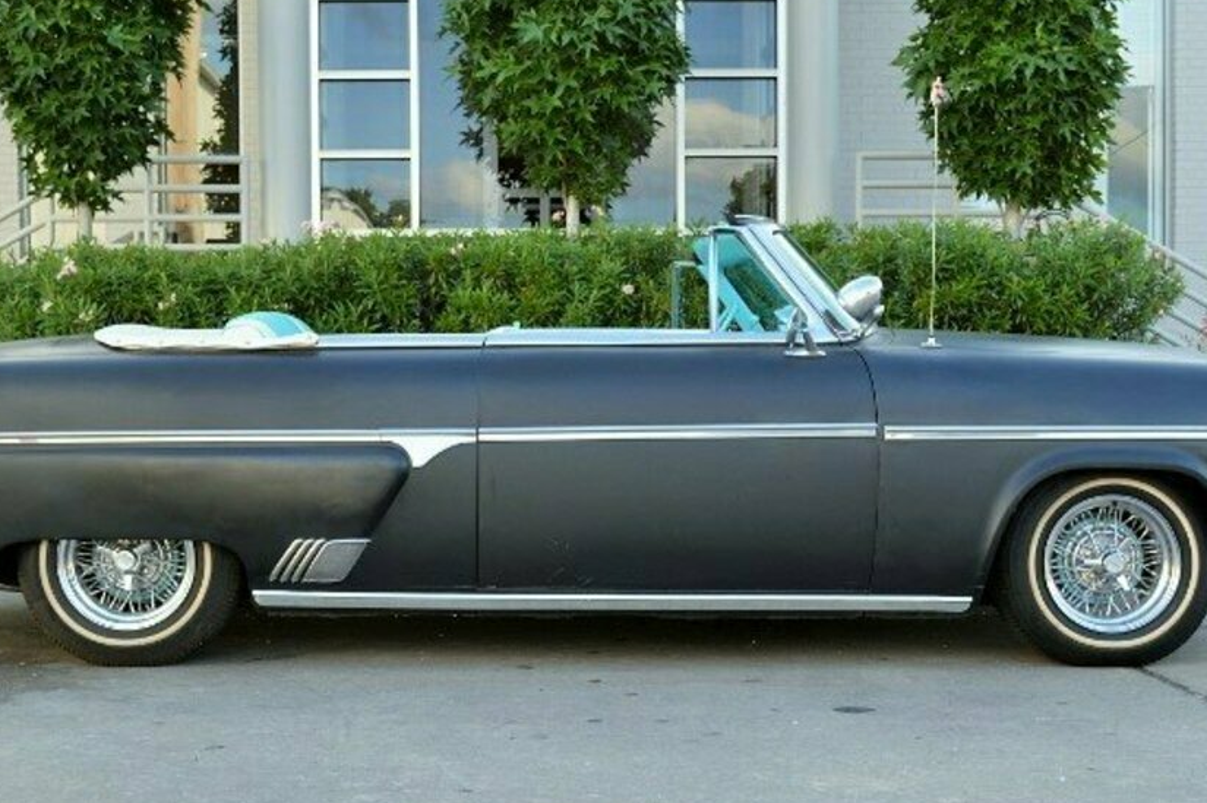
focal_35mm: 48
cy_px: 470
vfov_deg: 28.0
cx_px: 540
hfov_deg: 41.1
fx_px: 1608
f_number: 5.6
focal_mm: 22
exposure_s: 1/125
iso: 220
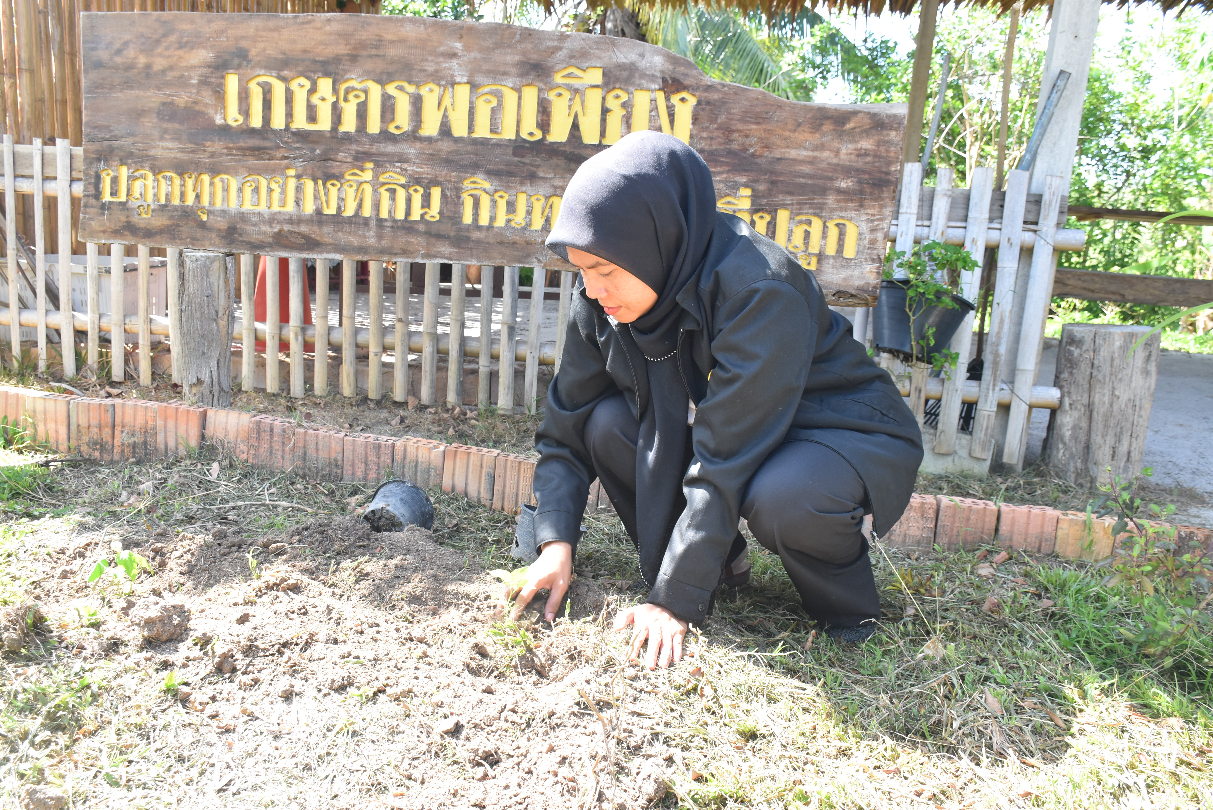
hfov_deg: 61.9
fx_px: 1011
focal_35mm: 30
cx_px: 606
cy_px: 405
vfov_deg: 43.6
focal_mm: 20
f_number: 6.3
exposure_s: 1/125
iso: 400
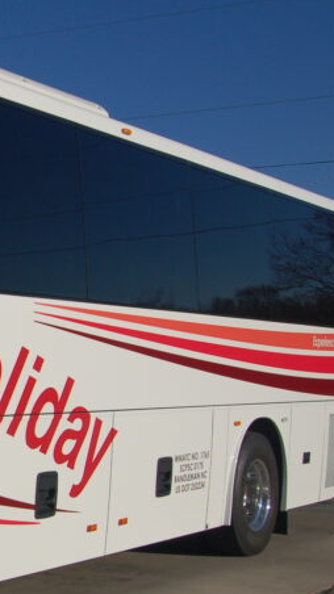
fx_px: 1008
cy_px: 334
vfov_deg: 32.8
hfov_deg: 16.1
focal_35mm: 64
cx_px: -251
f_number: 11
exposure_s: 1/500
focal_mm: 18
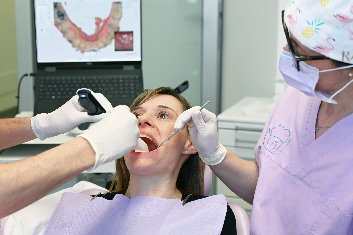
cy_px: 122
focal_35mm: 67
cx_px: 158
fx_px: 657
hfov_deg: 30.1
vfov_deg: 20.3
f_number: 5
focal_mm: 60
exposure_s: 1/100
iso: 640
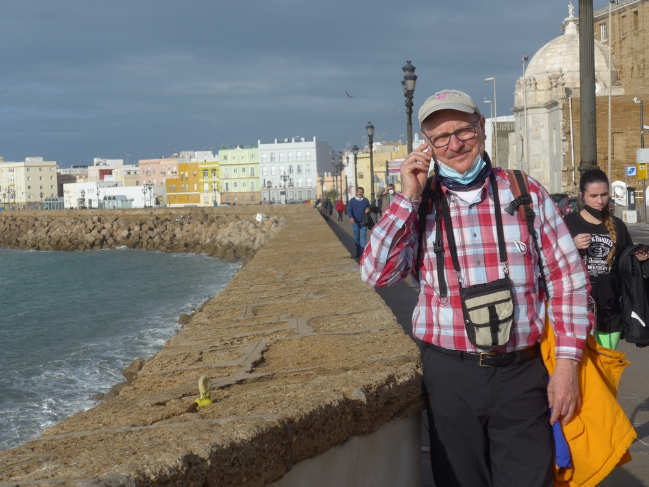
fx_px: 1387
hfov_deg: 26.3
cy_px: 244
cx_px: 324
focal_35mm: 74
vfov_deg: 19.9
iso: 80
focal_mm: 15
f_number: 4.2
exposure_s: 1/1600
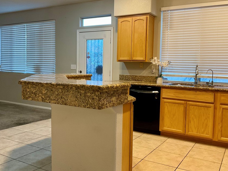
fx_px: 231
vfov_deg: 40.7
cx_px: 117
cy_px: 80
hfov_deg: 52.6
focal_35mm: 35
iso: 100
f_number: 1.8
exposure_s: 1/60
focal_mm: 3
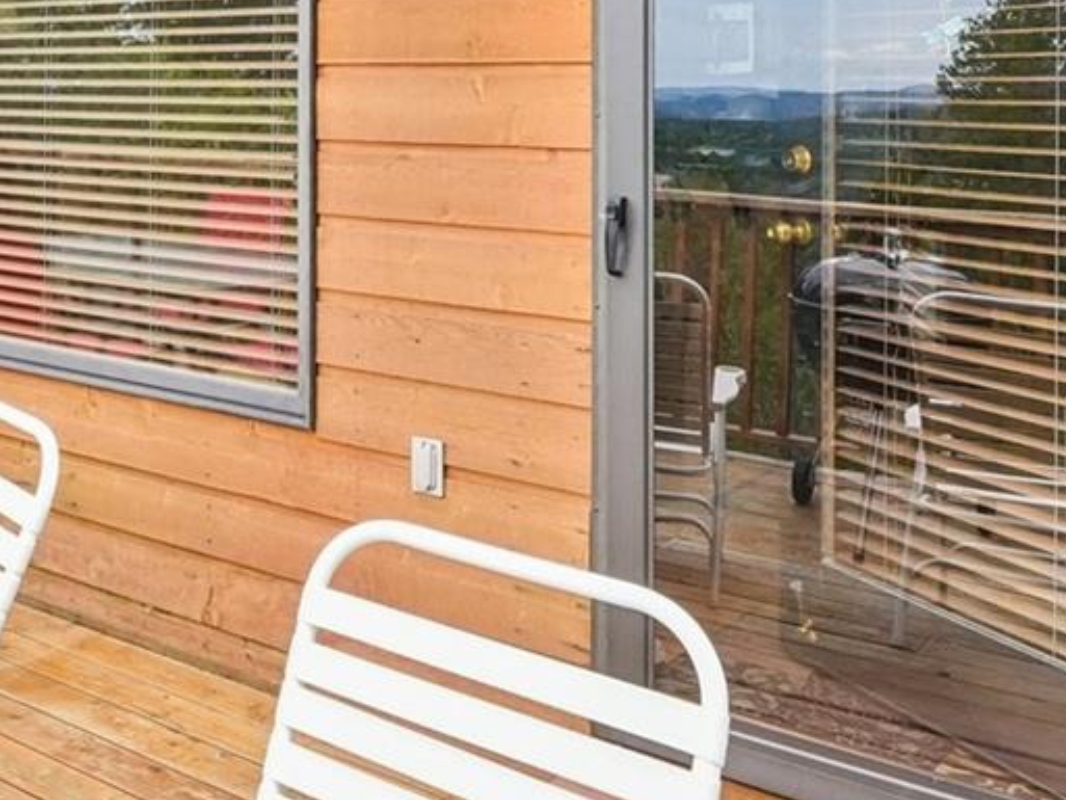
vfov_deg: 30.9
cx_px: 0
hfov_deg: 37.6
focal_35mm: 45
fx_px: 1386
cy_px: 96
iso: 800
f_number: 8
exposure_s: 1/400
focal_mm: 10
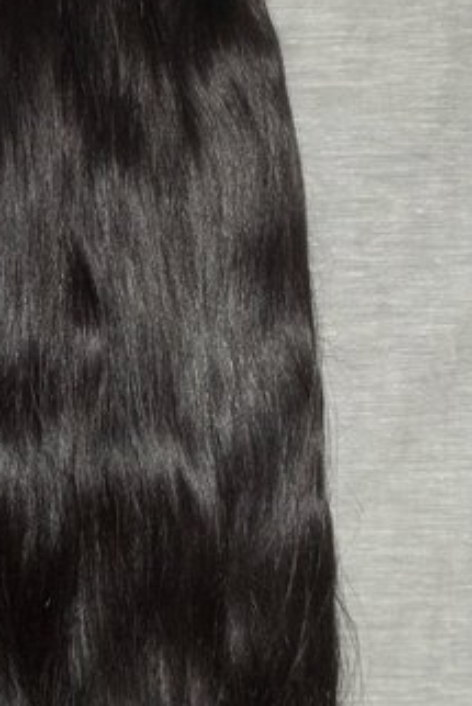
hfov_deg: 19.1
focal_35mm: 71
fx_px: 1395
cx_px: 132
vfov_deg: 28.4
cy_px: 319
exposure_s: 1/30
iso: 160
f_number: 3.3
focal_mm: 5.9
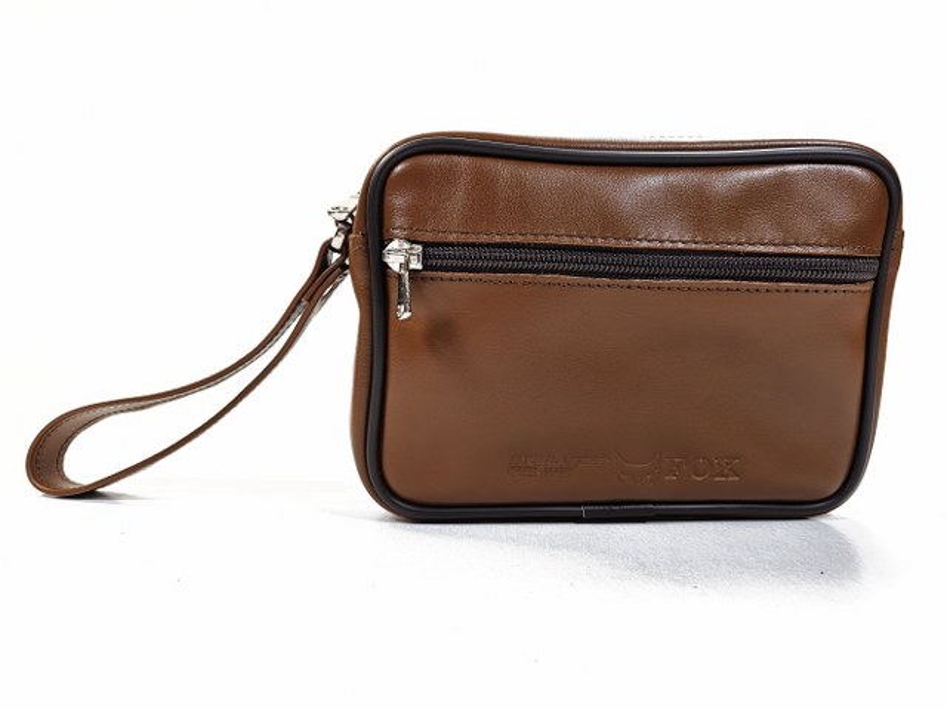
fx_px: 629
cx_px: 474
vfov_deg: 58.9
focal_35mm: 23
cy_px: 355
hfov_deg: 73.9
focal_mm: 6.3
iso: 20
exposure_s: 1/100
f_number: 1.7
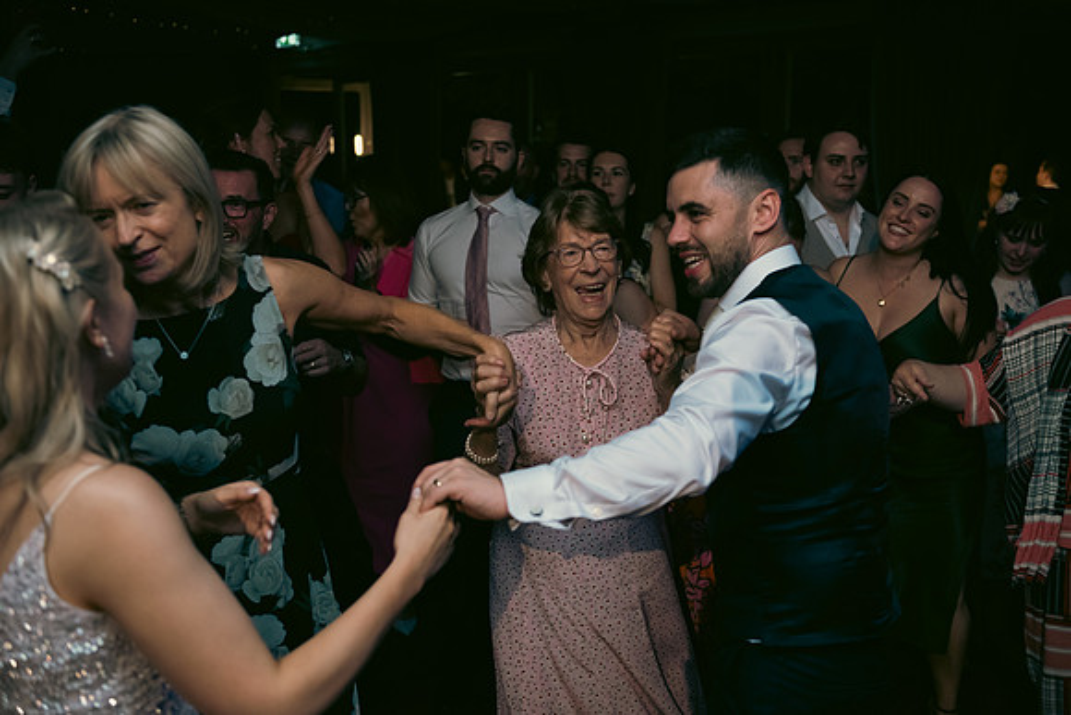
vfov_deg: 35.1
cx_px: 536
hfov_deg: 50.7
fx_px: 1131
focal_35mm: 38
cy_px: 358
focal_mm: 38
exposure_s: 1/160
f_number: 3.5
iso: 800
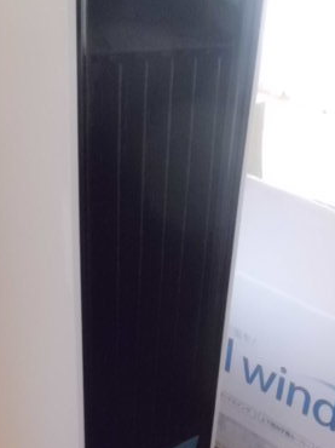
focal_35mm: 45
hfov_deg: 31.9
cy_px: 249
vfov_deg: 42.0
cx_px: 219
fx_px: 581
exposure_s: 1/40
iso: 800
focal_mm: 4.7
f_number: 2.8
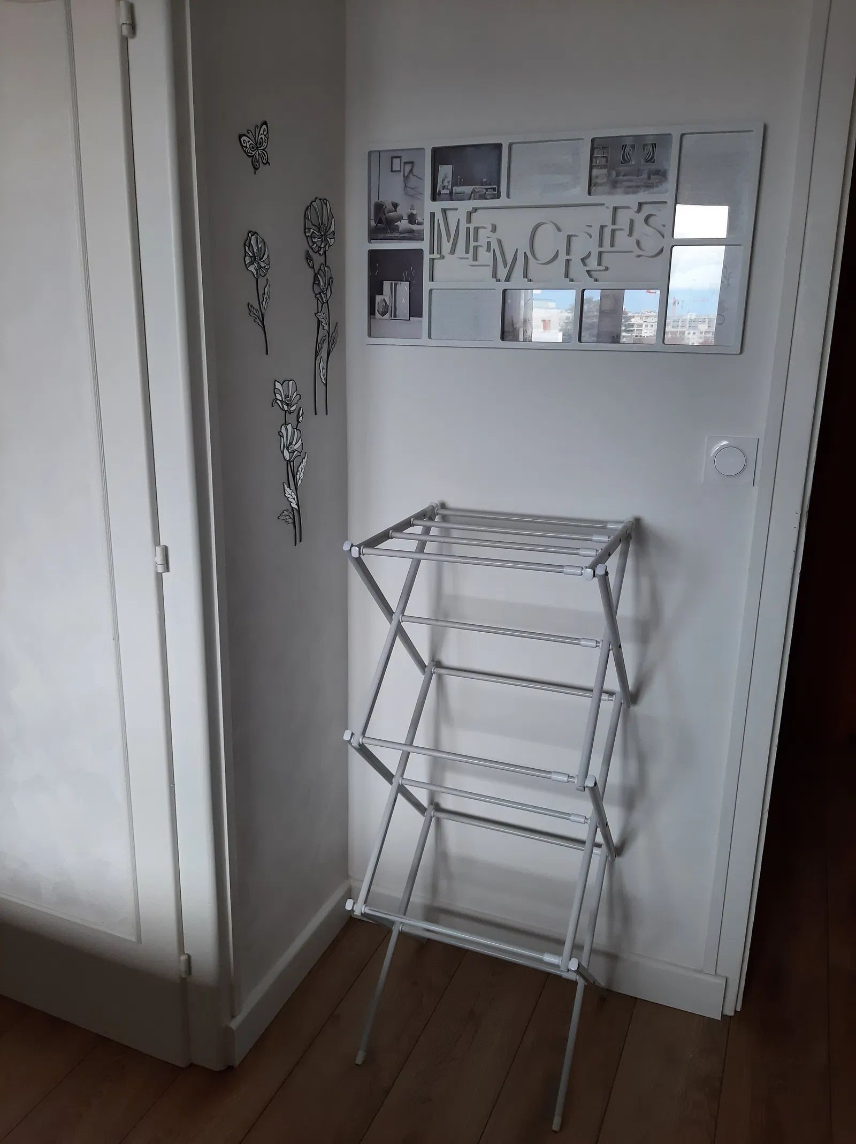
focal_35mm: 26
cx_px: 428
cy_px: 572
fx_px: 858
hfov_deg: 53.0
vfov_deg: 67.3
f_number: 1.7
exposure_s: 1/50
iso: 100
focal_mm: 3.93
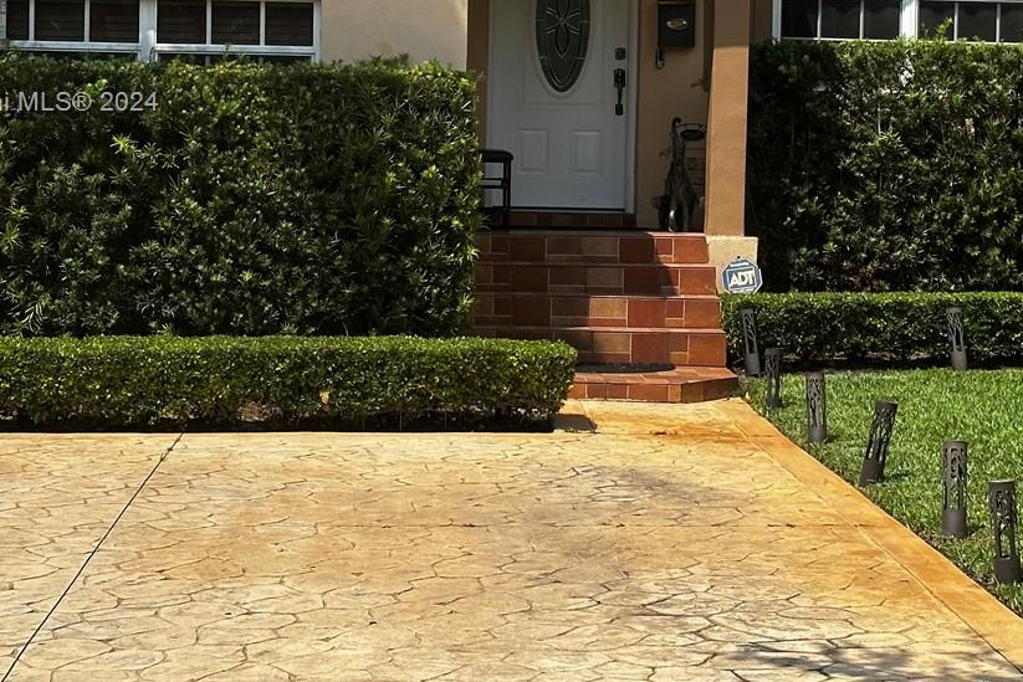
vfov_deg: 14.0
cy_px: 104
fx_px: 2757
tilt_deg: +1.2
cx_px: 756
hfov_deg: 20.9
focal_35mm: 97
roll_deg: -1.4
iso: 64
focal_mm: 6.86
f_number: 1.78
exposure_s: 1/5000
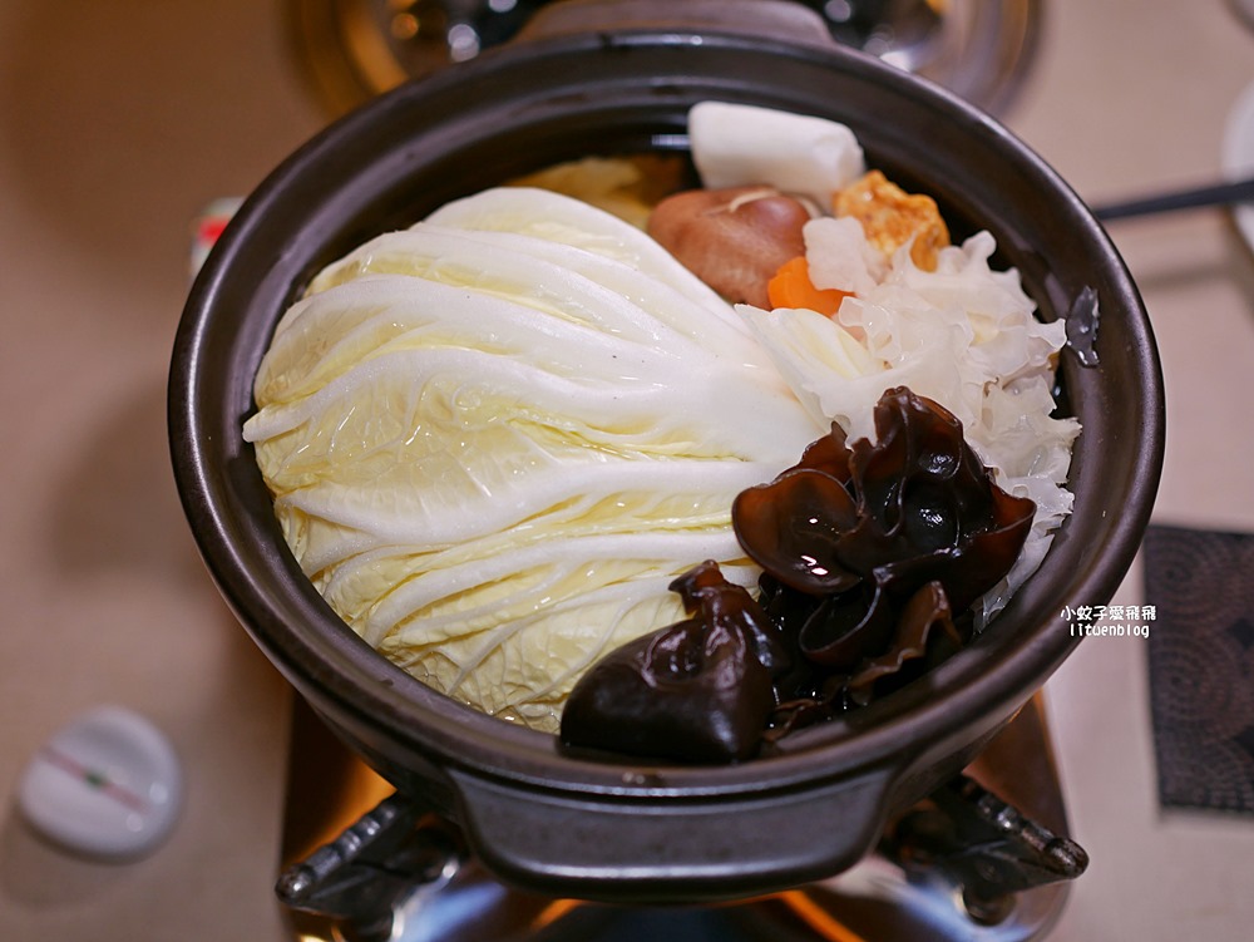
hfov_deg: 38.2
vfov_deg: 29.1
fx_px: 1812
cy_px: 471
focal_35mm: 50
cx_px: 627
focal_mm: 25
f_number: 1.8
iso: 200
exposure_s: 1/125
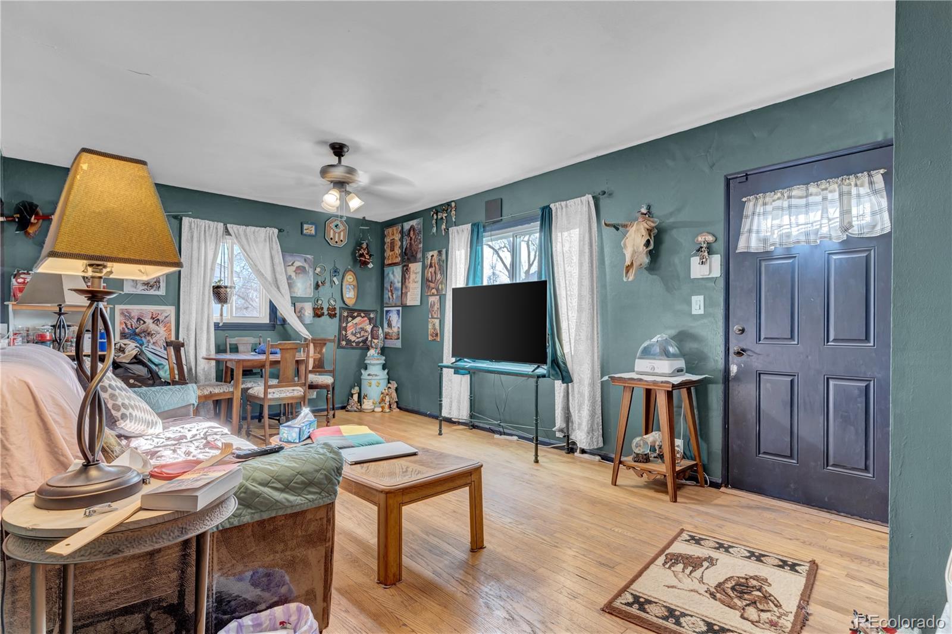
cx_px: 476
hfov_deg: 93.3
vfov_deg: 70.4
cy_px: 317
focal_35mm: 17
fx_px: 449
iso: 320
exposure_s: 1/4
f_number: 8
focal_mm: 17
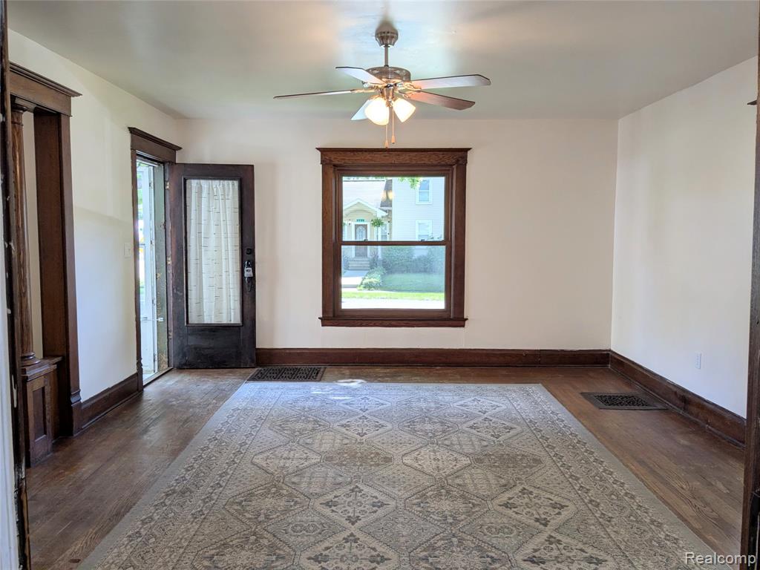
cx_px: 380
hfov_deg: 65.3
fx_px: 593
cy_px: 285
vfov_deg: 51.4
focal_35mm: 27
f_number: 1.73
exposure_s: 1/193
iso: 74
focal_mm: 4.38
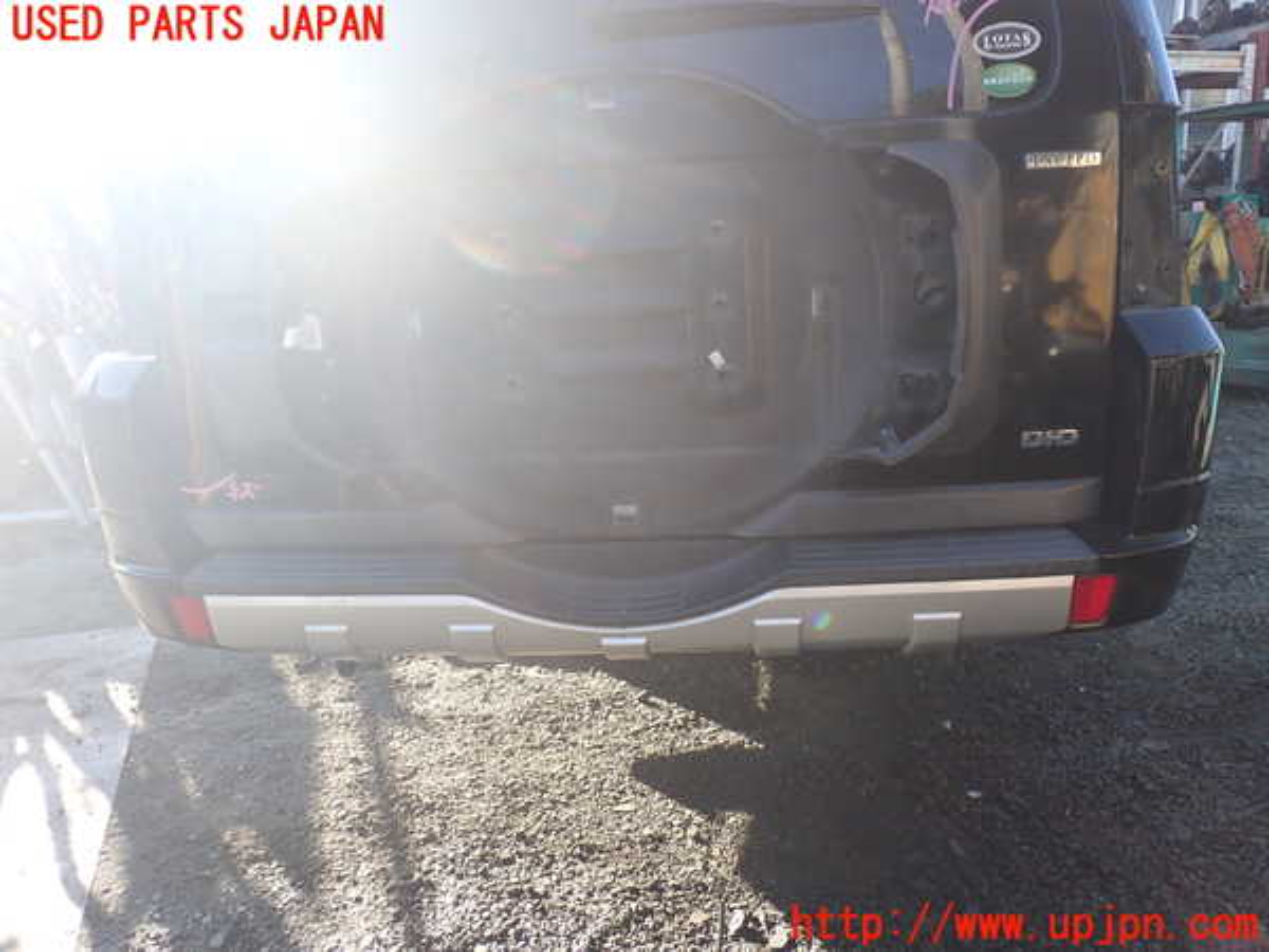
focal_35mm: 30
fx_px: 1100
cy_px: 476
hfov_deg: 60.0
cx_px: 634
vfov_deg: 46.8
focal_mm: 5.4
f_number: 3.2
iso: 100
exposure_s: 1/160
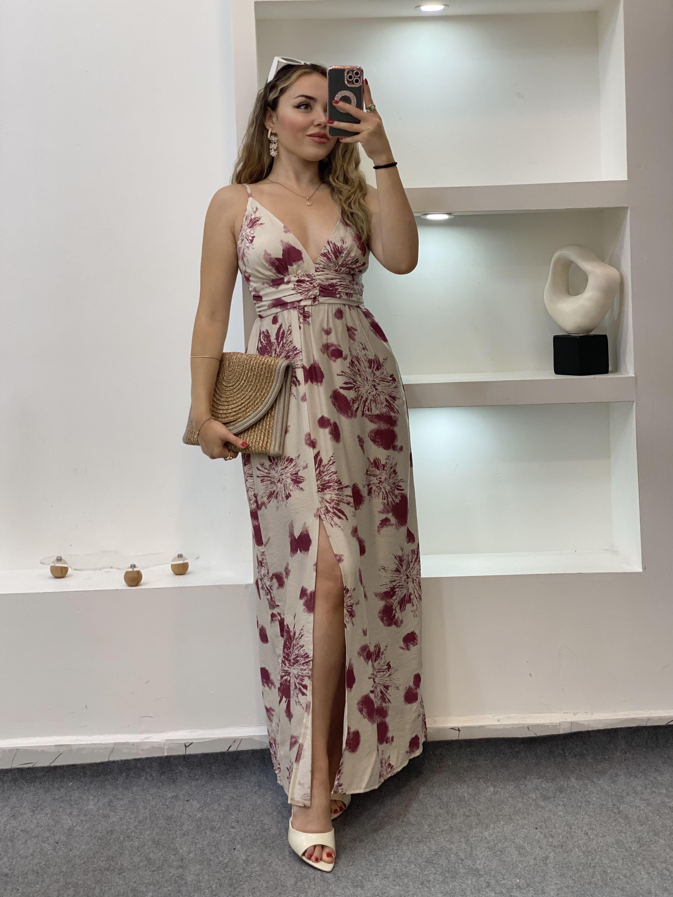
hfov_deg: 28.0
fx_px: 1348
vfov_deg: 36.8
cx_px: 336
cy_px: 448
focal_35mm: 52
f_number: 2
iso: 80
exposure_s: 1/100
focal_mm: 6
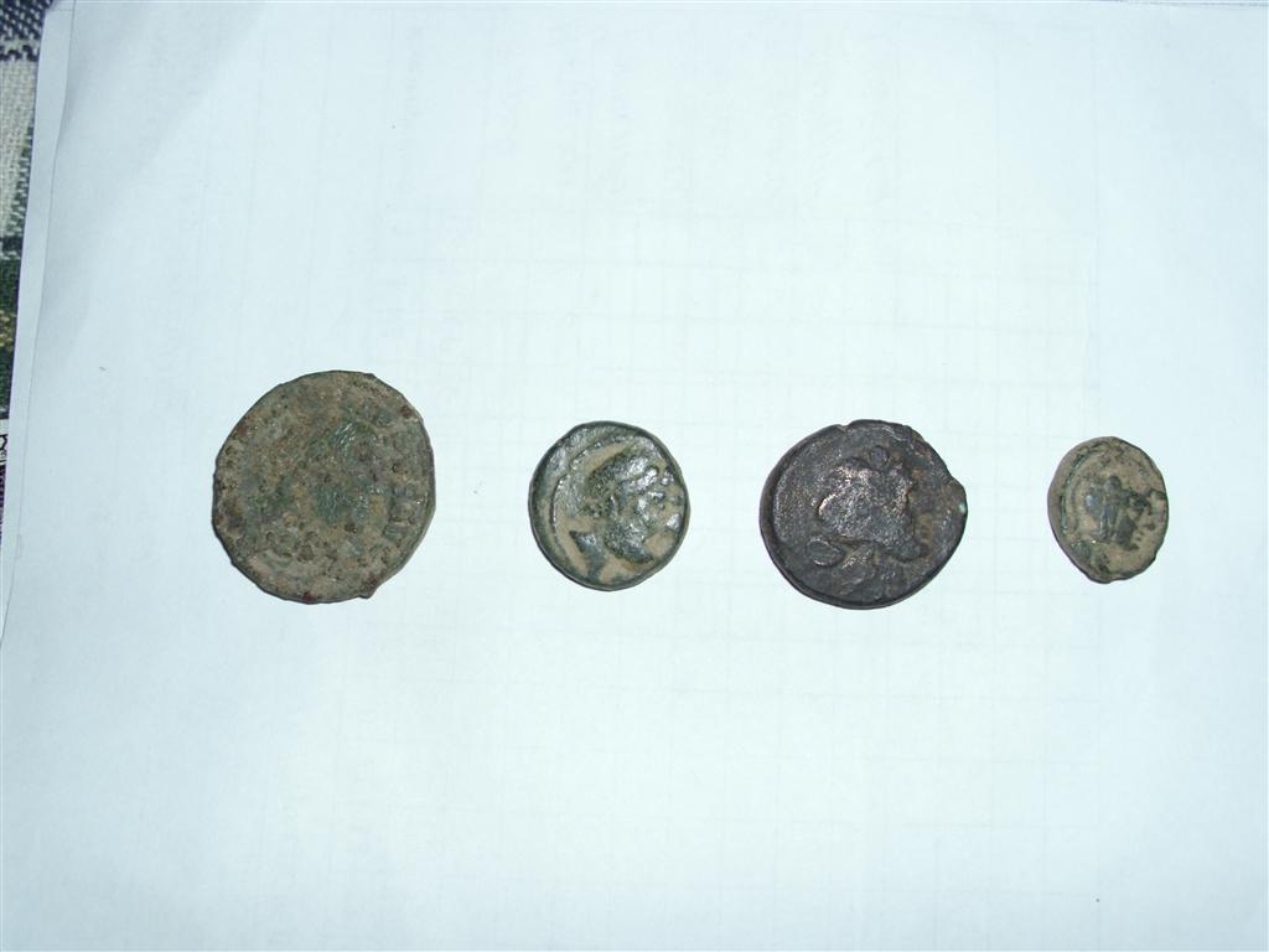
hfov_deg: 52.6
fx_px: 1283
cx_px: 634
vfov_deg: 40.7
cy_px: 476
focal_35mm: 35
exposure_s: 1/60
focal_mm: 6.2
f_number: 4.3
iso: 100
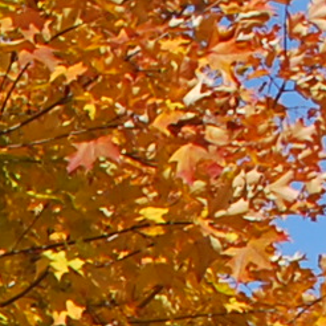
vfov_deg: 4.5
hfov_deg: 4.5
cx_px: -953
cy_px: 1182
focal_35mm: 361
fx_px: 3846
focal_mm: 24
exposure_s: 1/200
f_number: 7.1
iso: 100
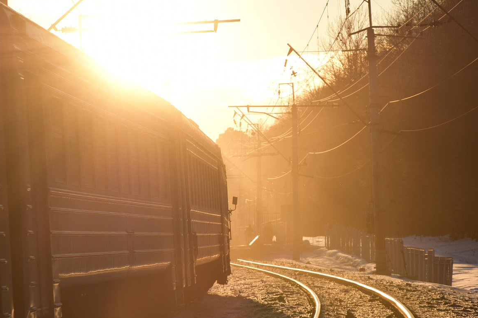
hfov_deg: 9.5
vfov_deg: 6.3
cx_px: 187
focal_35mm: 218
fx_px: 2889
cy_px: 187
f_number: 5.6
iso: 100
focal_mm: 105
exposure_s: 1/250
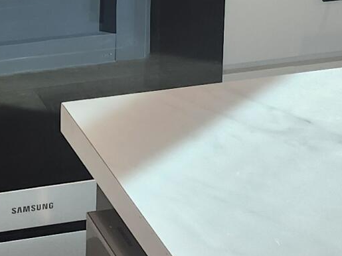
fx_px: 1324
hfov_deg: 14.0
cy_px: -311
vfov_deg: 10.0
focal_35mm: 134
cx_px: -129
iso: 125
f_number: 1.8
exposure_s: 1/120
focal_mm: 5.54
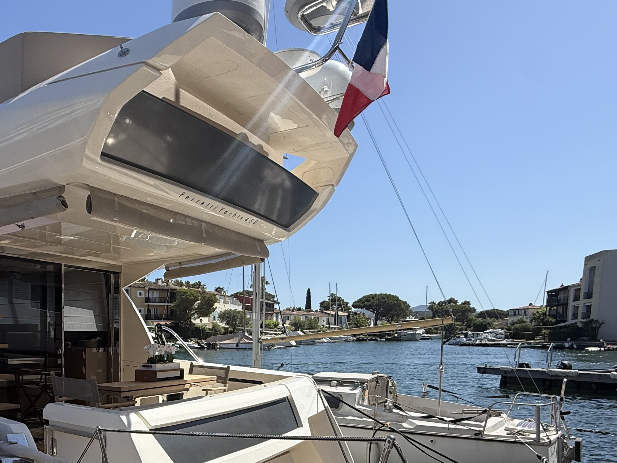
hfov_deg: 59.9
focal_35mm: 28
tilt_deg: -4.9
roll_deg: +0.3
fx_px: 499
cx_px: 152
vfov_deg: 46.9
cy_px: 376
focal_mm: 2.22
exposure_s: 1/2165
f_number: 2.2
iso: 50
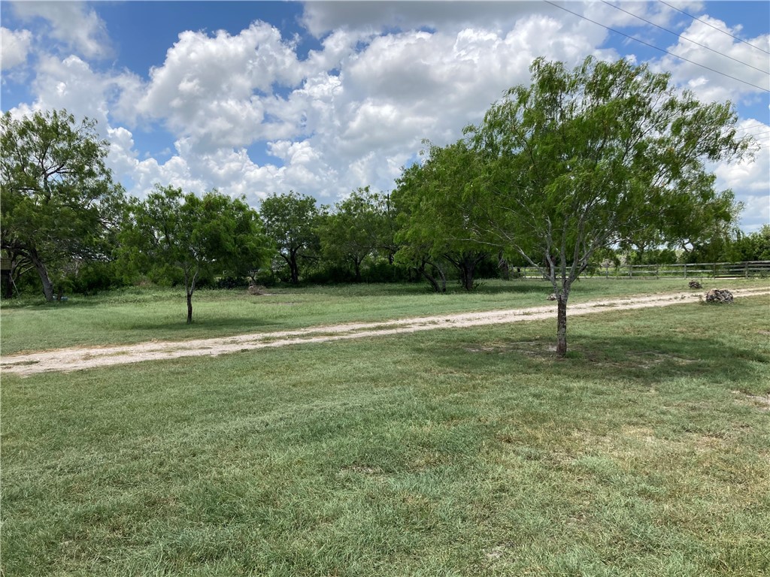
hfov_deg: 63.4
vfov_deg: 49.7
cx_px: 385
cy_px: 288
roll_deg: -0.9
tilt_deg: +0.3
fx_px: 623
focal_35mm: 28
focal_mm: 3.99
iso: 20
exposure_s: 1/2183
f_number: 1.8
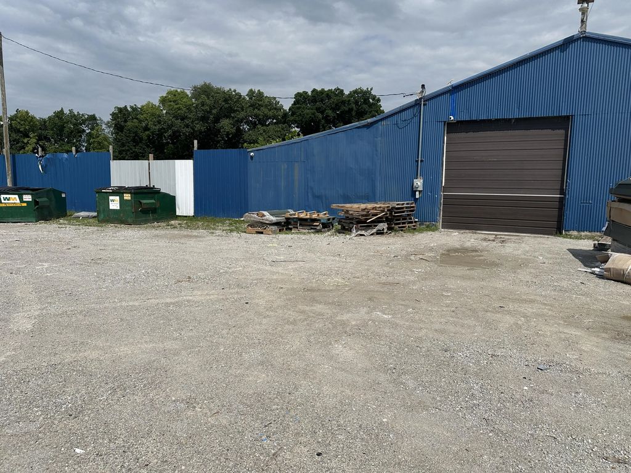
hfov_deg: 71.6
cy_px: 236
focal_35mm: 24
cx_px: 316
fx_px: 437
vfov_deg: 56.8
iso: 80
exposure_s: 1/9709
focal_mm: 6.86
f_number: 1.78
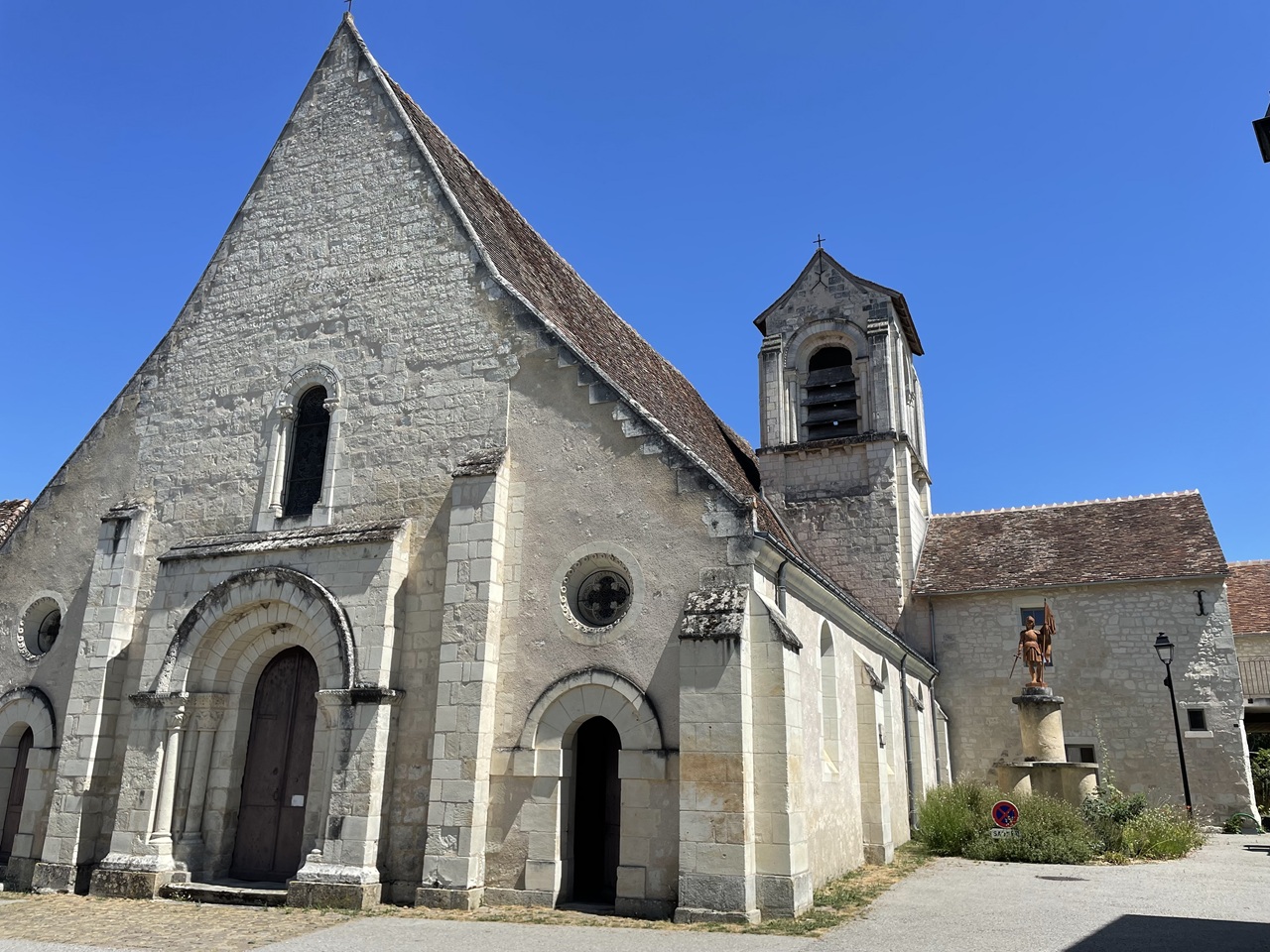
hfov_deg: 67.3
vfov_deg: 53.1
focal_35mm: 26
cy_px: 476
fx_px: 954
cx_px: 635
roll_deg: -0.5
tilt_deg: +16.9
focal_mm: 4.2
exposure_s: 1/3731
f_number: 1.6
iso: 32
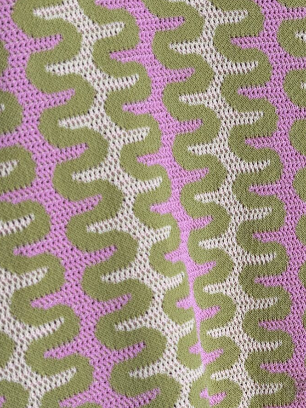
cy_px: 300
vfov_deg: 25.7
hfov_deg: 19.5
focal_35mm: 75
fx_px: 883
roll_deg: +2.6
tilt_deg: -7.7
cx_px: 238
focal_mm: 5.96
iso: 100
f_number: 1.6
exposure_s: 1/121
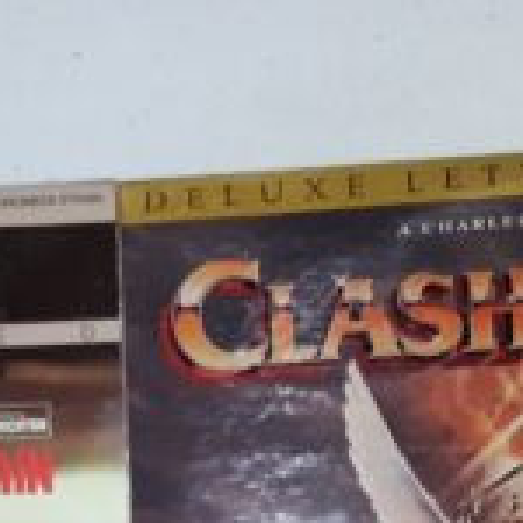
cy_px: 586
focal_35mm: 99
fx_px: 1692
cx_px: 136
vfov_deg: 17.0
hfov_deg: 17.5
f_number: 1.7
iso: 64
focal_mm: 3.7
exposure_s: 1/40
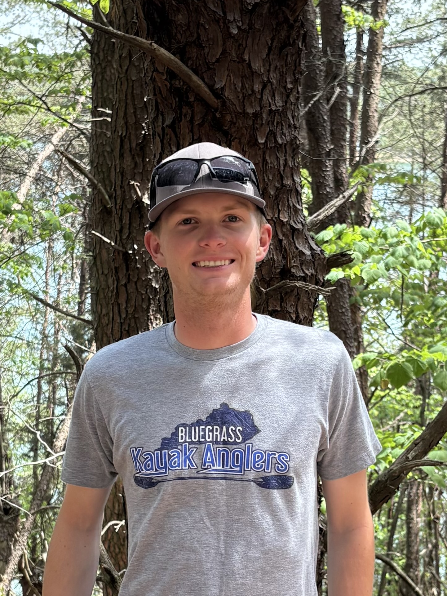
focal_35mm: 27
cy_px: 295
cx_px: 217
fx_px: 465
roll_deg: +0.8
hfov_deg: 51.4
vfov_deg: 65.3
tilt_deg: -11.3
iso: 64
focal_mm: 5.96
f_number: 1.6
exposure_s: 1/402
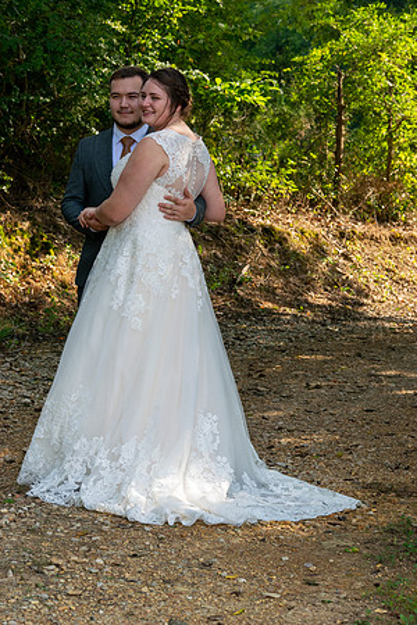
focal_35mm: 105
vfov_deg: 19.5
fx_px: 1824
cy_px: 312
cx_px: 208
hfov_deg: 13.0
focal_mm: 70
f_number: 8
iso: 320
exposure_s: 1/250
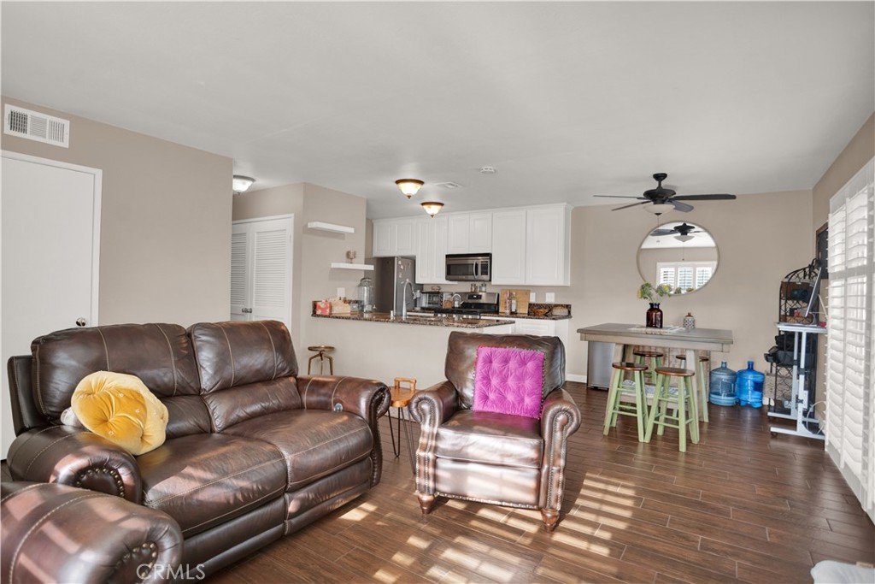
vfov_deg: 70.5
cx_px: 438
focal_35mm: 17
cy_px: 292
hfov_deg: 93.3
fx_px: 413
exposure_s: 1/80
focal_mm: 17
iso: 800
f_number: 4
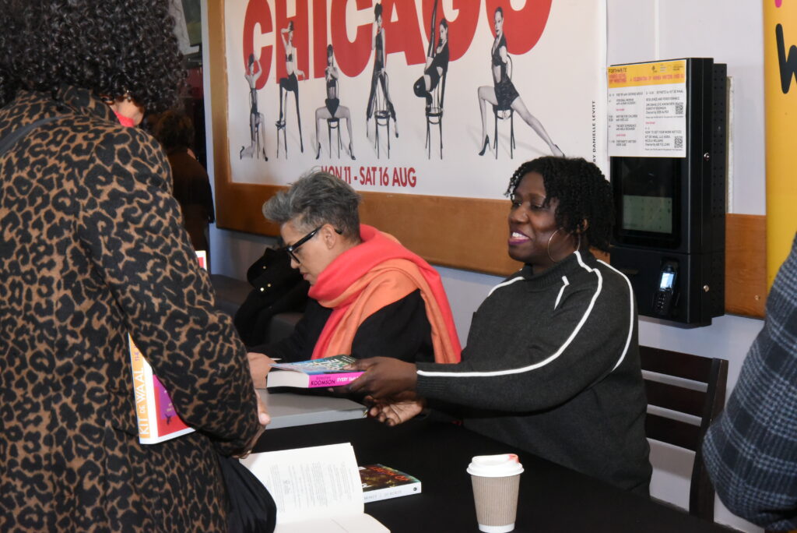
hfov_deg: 35.6
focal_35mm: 56
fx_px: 1240
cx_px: 398
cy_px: 266
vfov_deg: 24.2
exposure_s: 1/60
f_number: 22
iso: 12800
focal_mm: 56
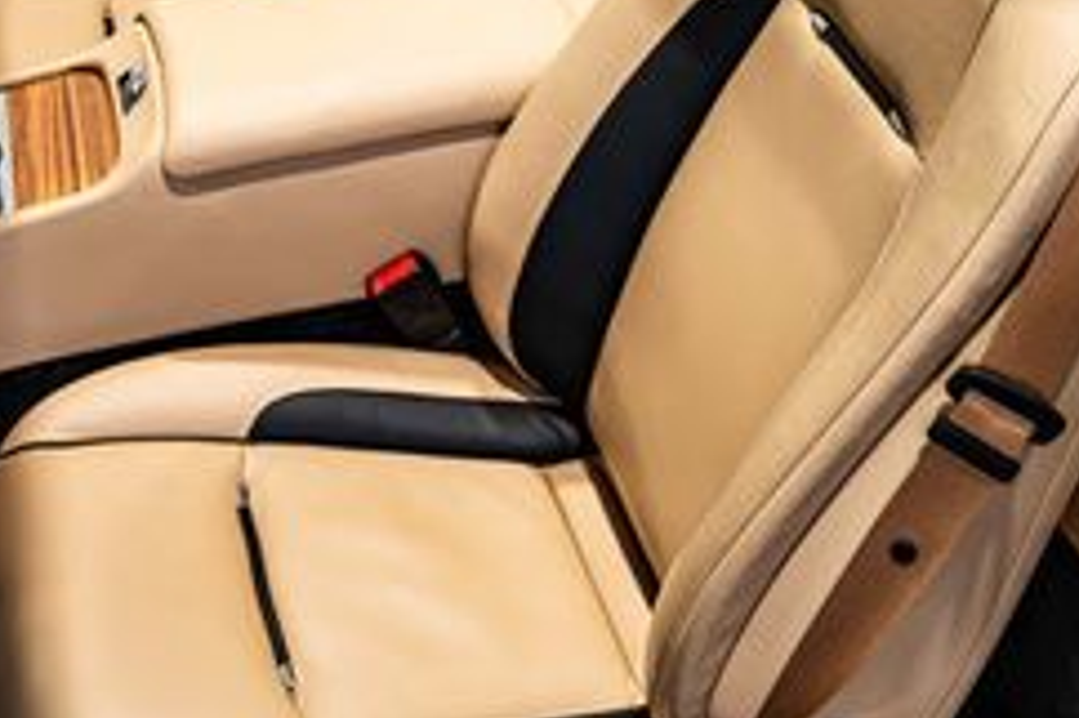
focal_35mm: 66
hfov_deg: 30.4
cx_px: 664
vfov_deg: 20.2
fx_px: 1977
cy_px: 72
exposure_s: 1/80
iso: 1250
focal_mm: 24
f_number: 4
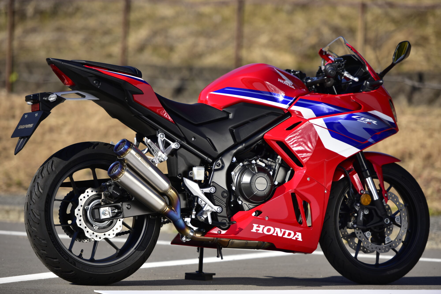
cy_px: 147
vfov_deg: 8.3
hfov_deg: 12.4
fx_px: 2022
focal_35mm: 165
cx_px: 220
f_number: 2.8
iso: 100
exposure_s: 1/2000
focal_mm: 165
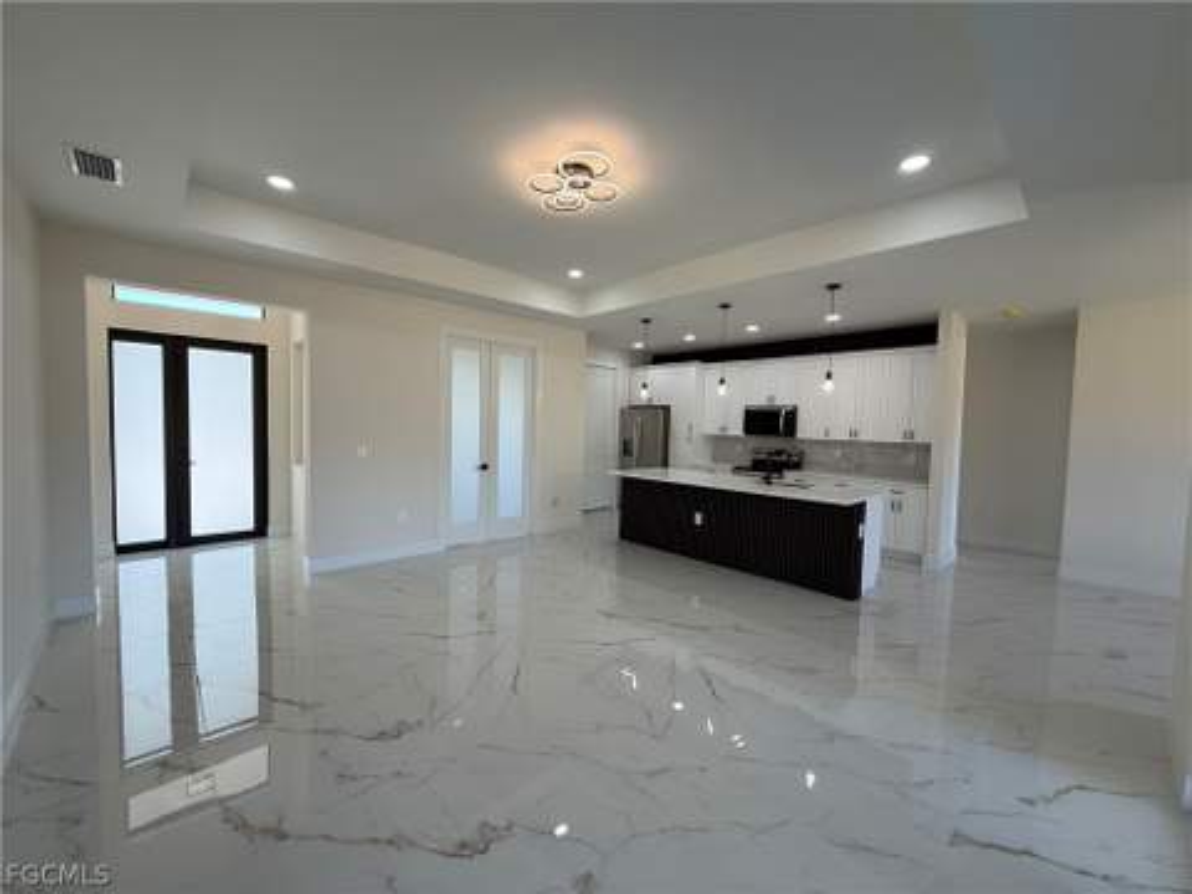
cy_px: 447
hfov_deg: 102.1
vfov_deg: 85.7
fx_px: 482
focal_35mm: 14
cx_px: 596
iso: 64
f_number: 2.2
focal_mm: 2.22
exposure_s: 1/120
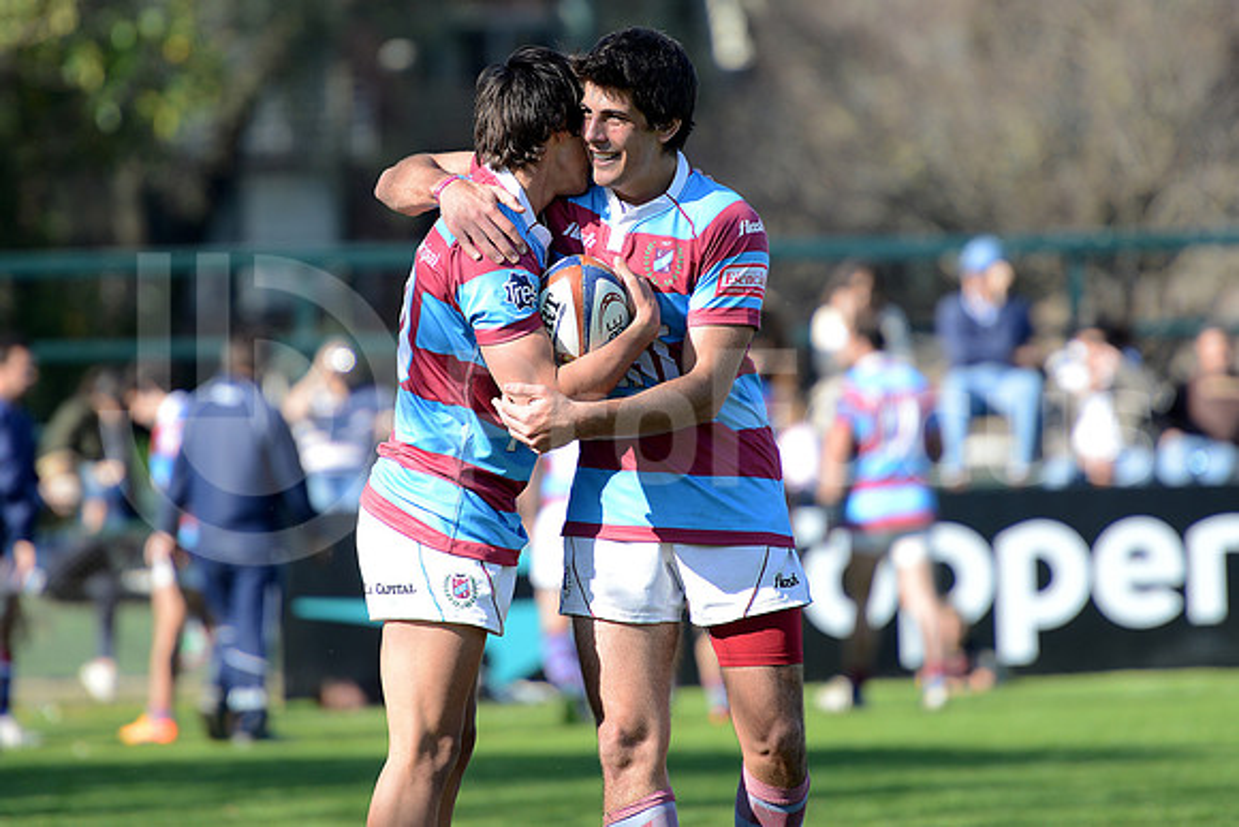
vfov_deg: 5.1
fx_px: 9294
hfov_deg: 7.6
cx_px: 620
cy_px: 414
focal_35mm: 270
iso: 320
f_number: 4
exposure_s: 1/800
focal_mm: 270
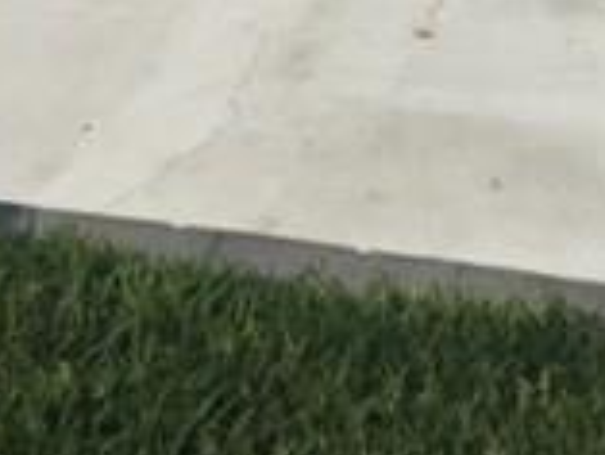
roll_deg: -1.4
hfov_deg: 16.6
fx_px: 2064
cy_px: -316
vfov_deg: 11.8
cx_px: 443
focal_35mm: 118
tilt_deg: -17.9
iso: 32
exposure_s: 1/3968
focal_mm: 4.15
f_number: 2.2
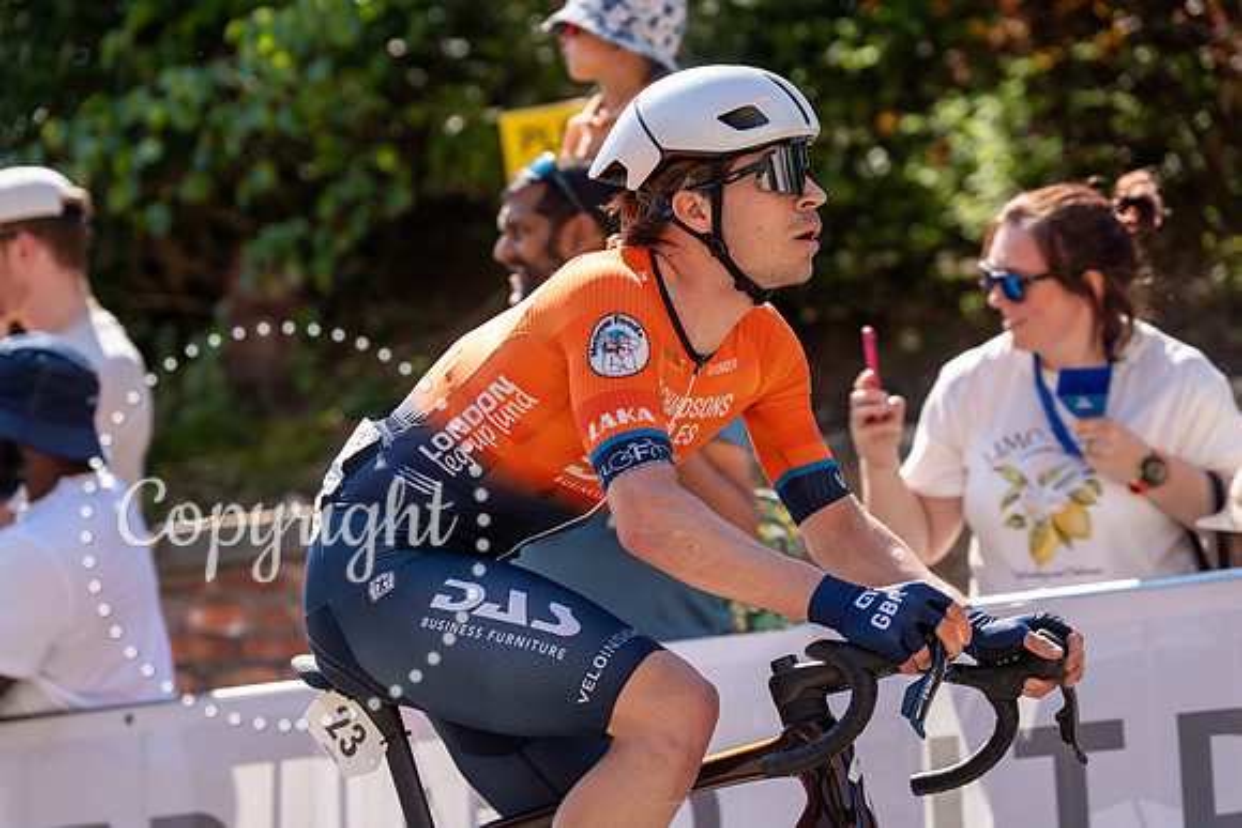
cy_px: 414
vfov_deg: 10.8
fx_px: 4382
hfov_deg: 16.1
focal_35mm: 127
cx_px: 621
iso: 250
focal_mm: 127
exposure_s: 1/1000
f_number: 3.5
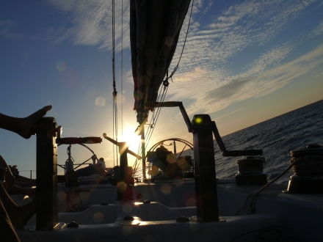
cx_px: 162
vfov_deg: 40.7
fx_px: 327
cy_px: 121
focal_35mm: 35
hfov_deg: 52.6
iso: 100
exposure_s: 1/800
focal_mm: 7.4
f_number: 8
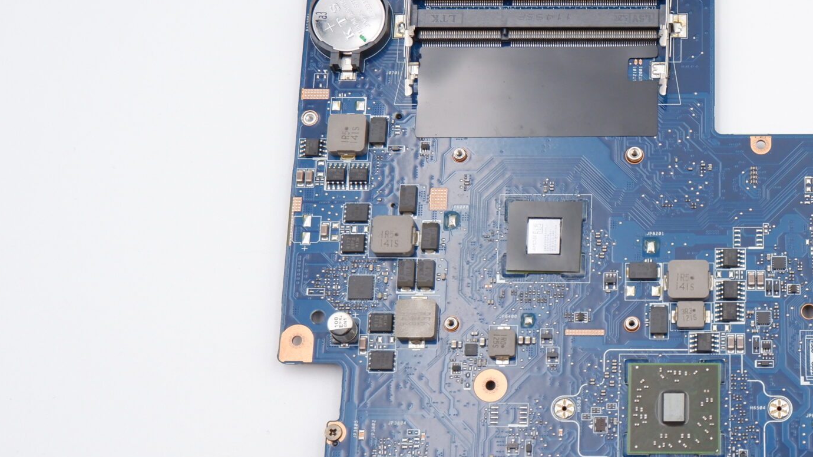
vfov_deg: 17.7
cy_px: 271
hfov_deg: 29.9
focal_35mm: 68
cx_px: 703
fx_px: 1466
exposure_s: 1/250
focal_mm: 23.5
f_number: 5.6
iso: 800
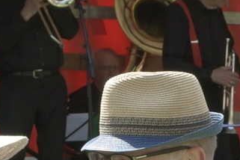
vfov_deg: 5.0
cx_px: 394
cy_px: 331
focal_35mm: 268
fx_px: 1787
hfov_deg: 7.5
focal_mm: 30
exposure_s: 1/250
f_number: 8
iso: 250
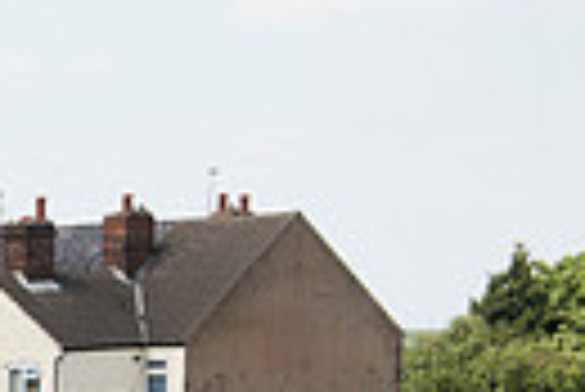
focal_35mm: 201
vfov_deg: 6.6
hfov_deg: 9.4
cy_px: 777
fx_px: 3270
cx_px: -657
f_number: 9
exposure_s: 1/200
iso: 250
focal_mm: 45
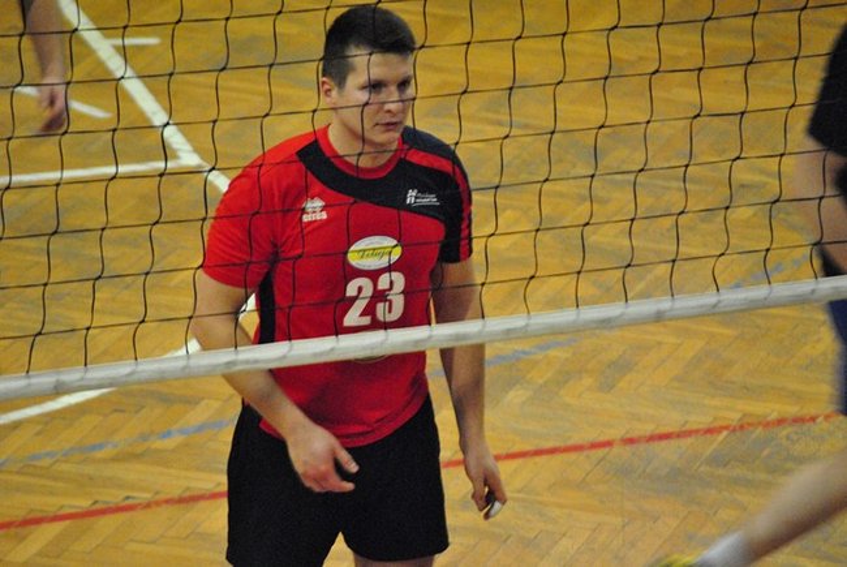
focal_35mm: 300
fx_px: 7066
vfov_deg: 4.6
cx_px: 424
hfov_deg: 6.9
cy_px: 284
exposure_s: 1/50
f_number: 5.6
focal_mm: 200
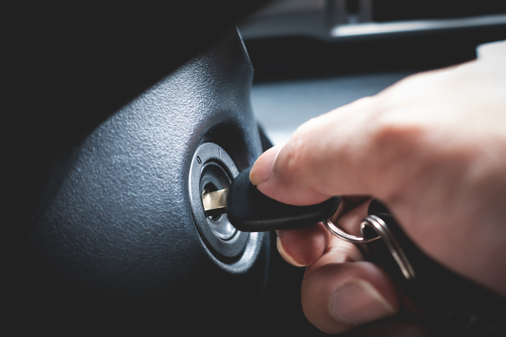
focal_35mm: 32
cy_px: 168
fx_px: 450
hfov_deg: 58.7
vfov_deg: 41.1
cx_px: 253
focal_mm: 11.56
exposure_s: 1/25
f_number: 2.5
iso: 400
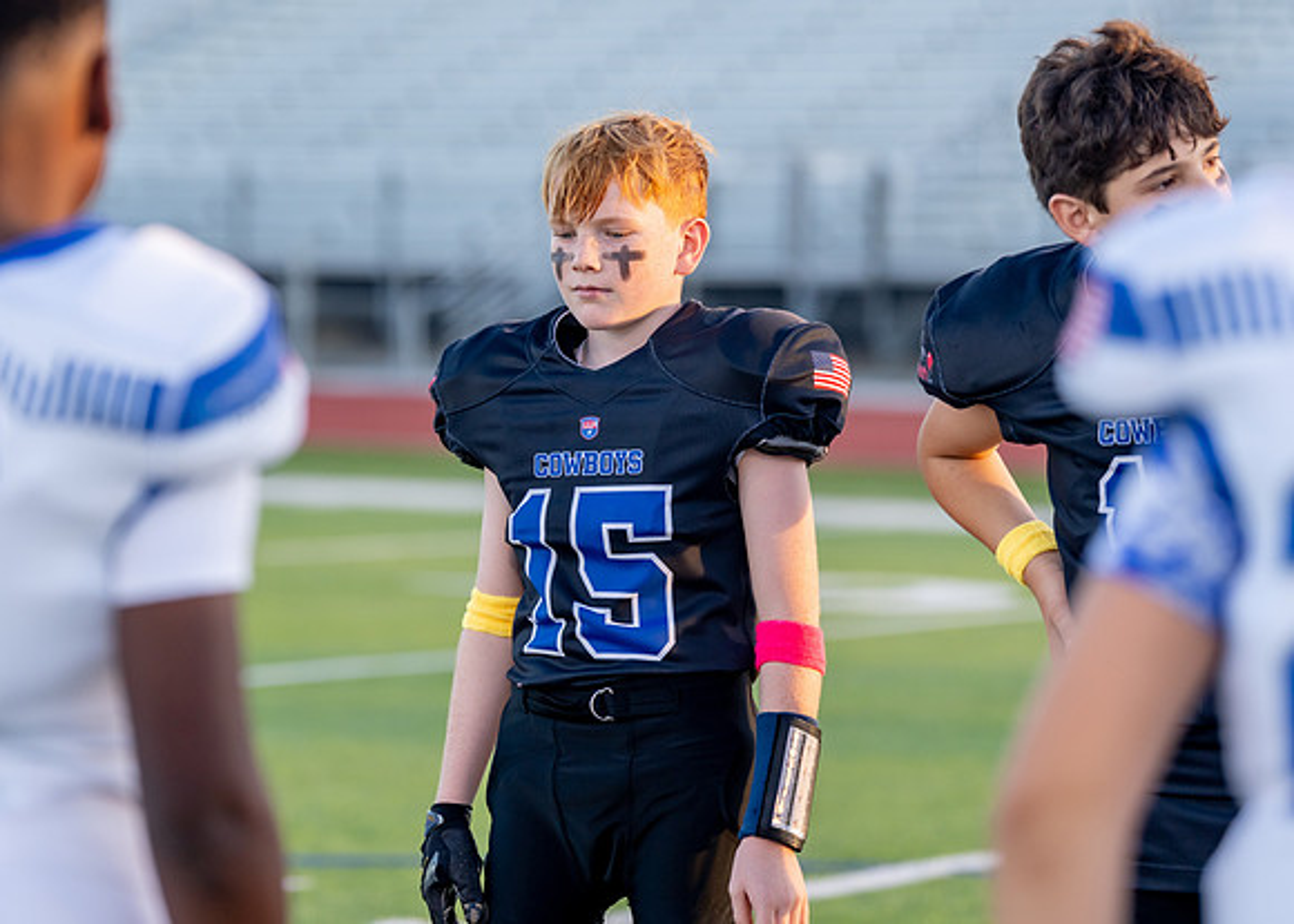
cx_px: 545
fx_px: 5623
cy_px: 369
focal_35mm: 153
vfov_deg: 9.4
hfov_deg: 13.1
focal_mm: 118
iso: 320
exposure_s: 1/640
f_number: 2.8
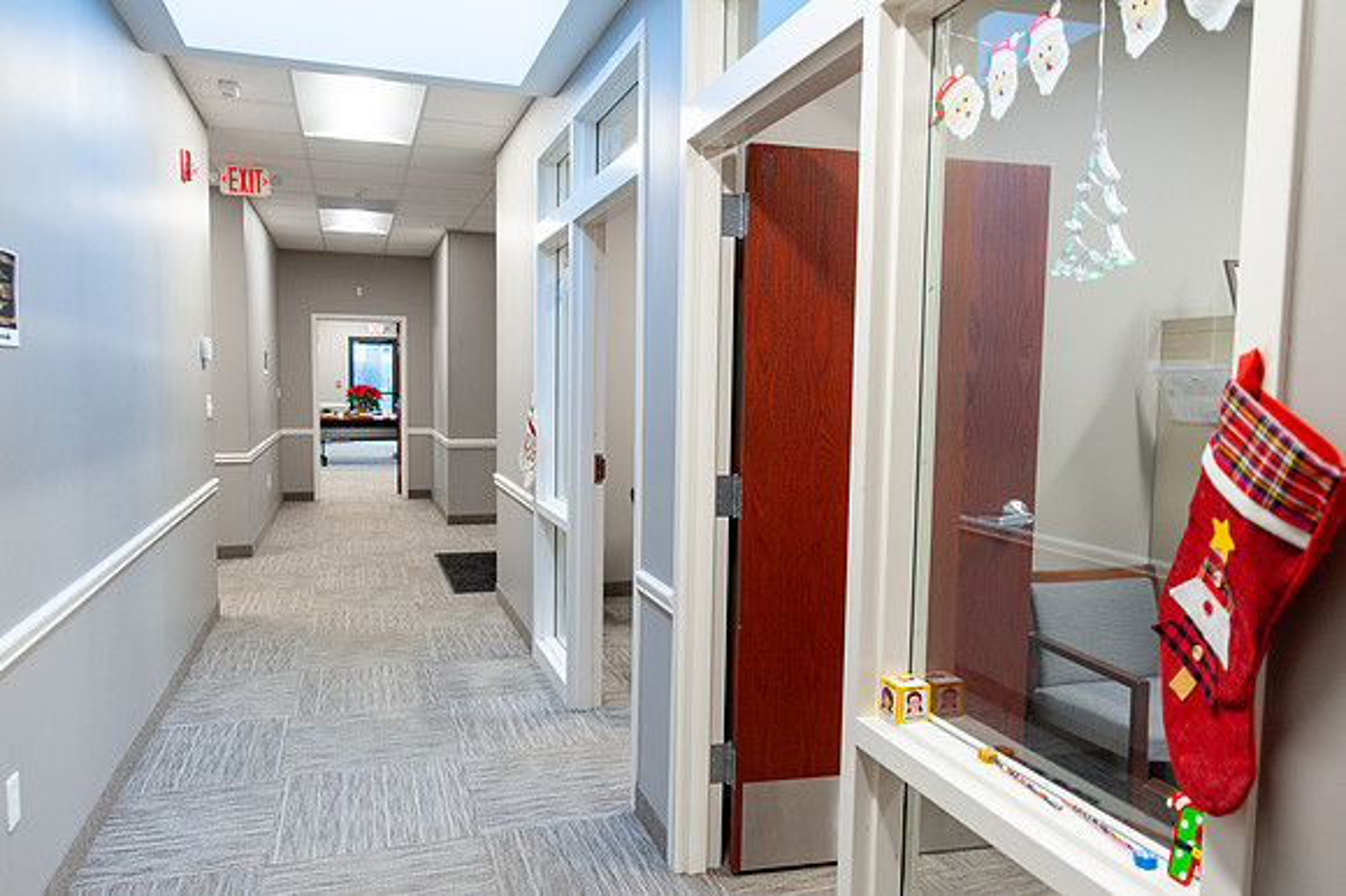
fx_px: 935
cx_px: 671
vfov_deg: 51.2
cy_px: 448
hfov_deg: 71.5
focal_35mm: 25
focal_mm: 24
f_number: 3.2
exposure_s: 1/125
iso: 640
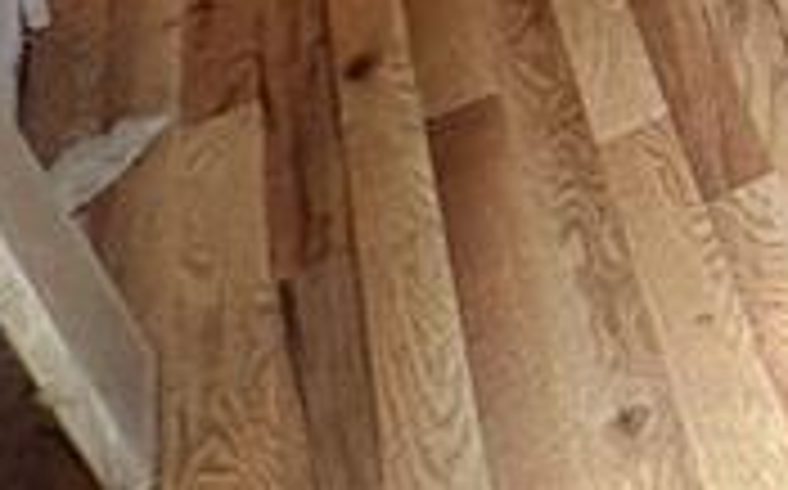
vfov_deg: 11.5
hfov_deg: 13.7
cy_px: -800
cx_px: 2035
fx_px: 1867
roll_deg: +1.6
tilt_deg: -13.0
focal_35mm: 87
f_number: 2.2
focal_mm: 2.22
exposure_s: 1/60
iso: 125
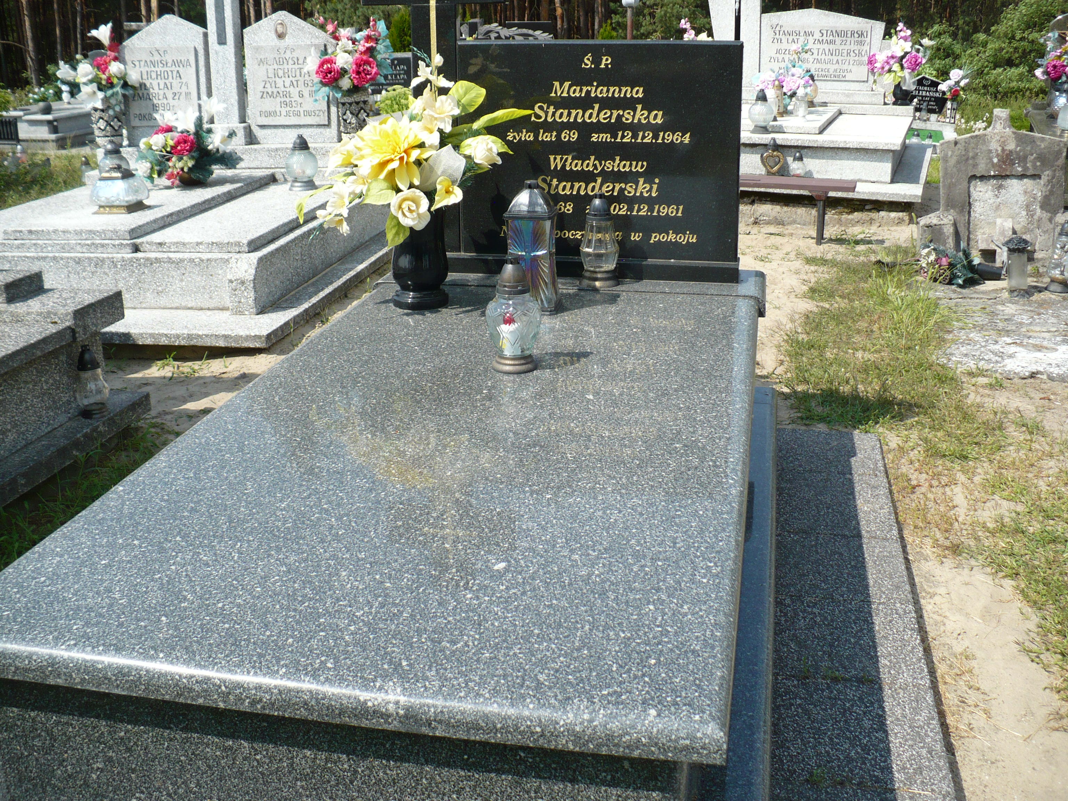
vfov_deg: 38.7
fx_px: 1142
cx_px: 534
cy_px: 400
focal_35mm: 37
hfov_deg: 50.1
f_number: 2.8
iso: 100
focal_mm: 6.1
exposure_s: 1/1000
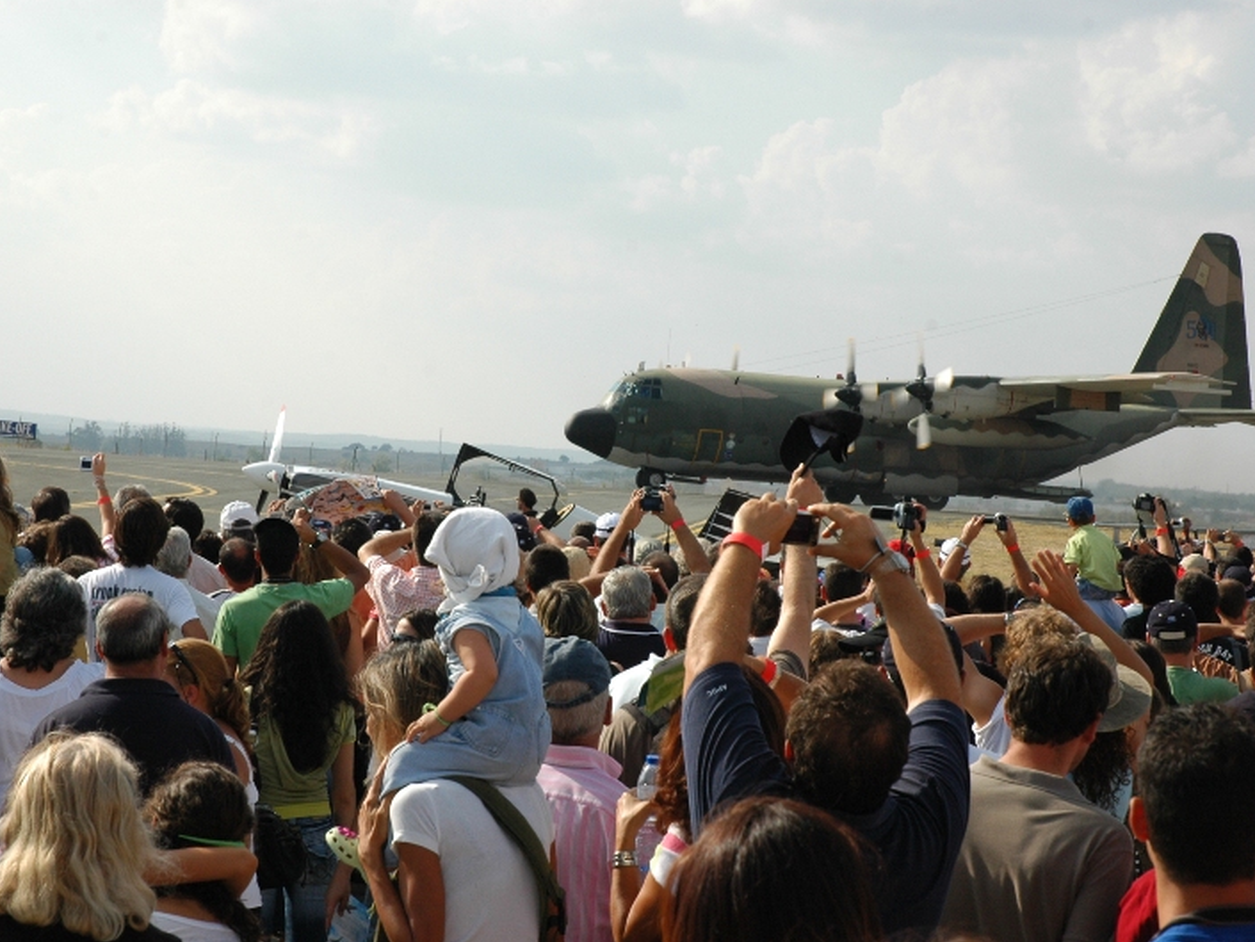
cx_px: 644
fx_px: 3082
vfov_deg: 17.4
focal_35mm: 85
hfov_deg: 23.0
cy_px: 471
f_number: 10
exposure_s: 1/400
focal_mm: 52
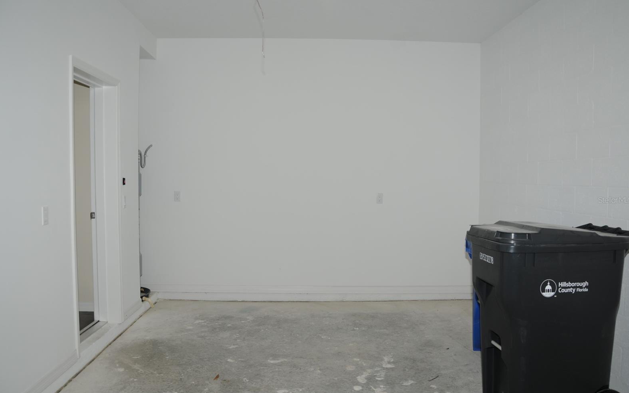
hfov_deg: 66.5
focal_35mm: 28
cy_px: 200
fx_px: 480
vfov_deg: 44.5
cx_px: 313
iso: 200
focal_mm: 18
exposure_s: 1/60
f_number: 5
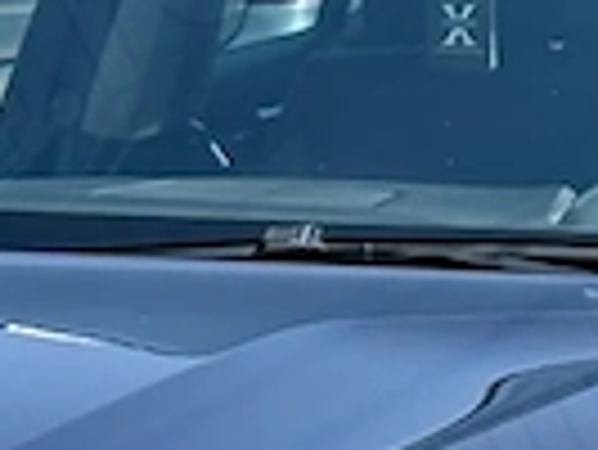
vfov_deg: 3.8
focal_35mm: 391
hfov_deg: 5.1
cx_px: 315
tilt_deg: -7.8
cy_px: 324
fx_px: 6761
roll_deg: +0.9
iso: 40
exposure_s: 1/1667
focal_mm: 5.96
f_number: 1.6
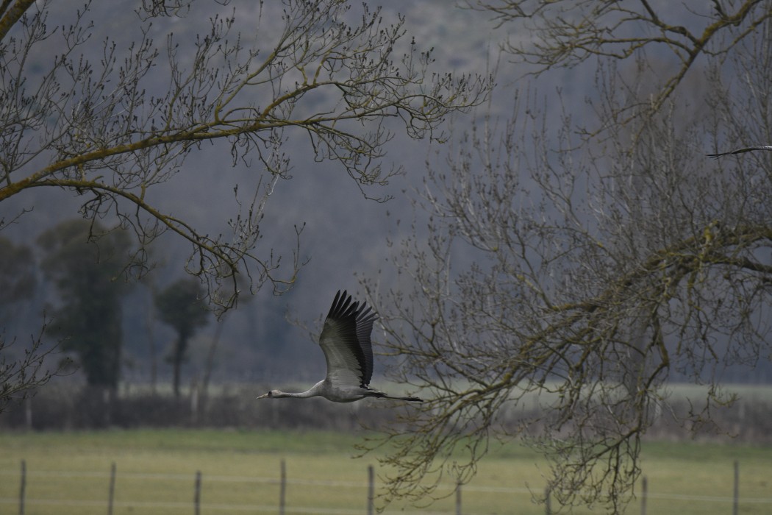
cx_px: 386
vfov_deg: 2.0
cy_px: 258
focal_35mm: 675
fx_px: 14474
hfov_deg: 3.1
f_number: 6
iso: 900
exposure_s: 1/1250
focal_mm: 450
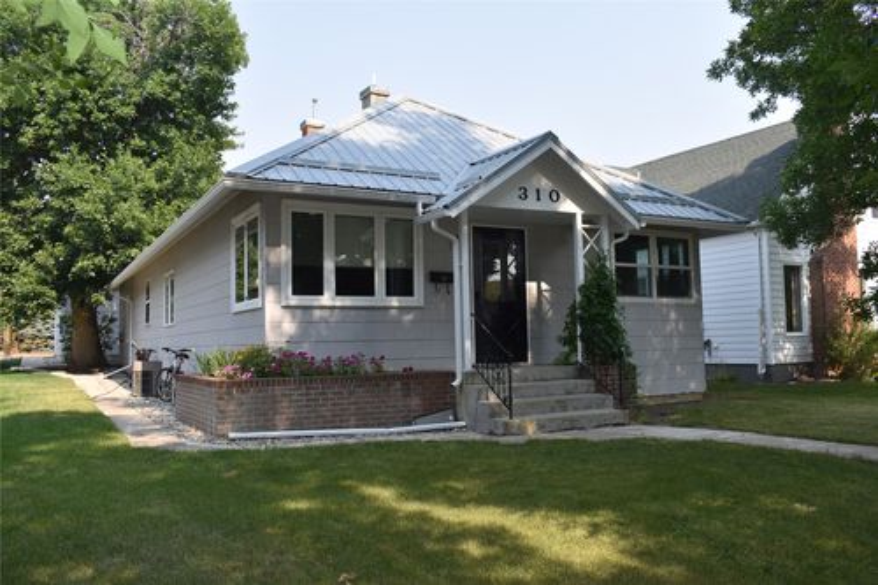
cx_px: 439
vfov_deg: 43.6
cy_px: 292
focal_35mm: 30
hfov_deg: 61.9
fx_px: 731
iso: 100
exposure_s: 1/160
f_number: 6.3
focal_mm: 20
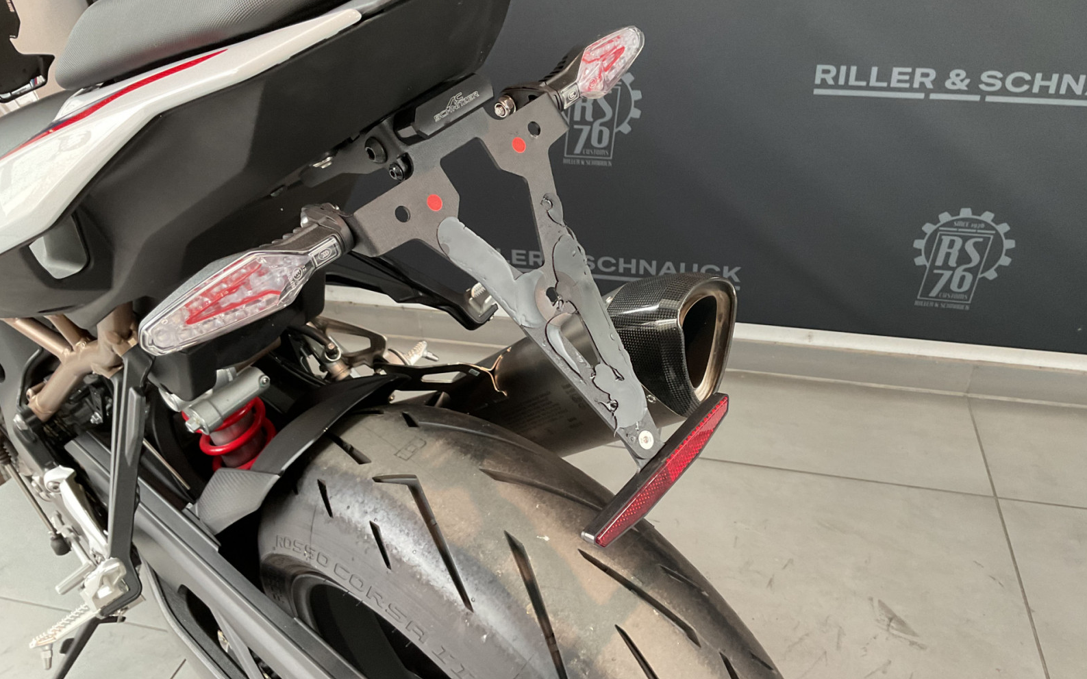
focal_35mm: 31
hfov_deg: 61.2
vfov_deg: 40.6
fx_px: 918
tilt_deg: -28.3
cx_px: 545
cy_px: 318
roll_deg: +2.1
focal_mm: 3
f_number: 1.8
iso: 160
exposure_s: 1/60
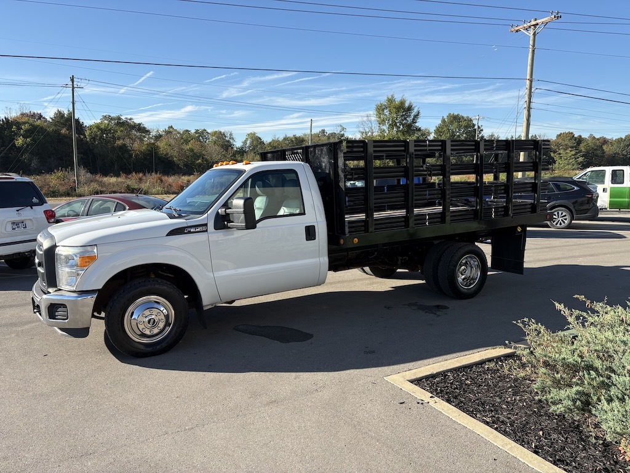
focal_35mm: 26
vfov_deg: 53.1
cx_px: 315
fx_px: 473
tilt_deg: -5.8
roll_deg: -0.2
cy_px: 236
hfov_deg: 67.3
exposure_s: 1/1667
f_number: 1.6
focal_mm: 5.96
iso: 50
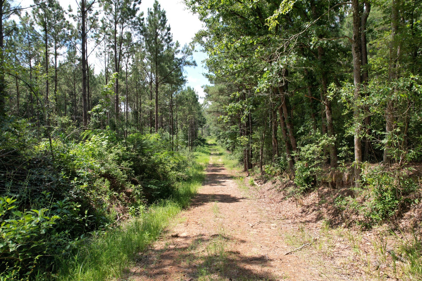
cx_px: 211
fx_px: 258
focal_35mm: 22
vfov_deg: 57.2
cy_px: 140
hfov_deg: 78.6
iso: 100
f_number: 2.8
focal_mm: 8.38
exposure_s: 1/800
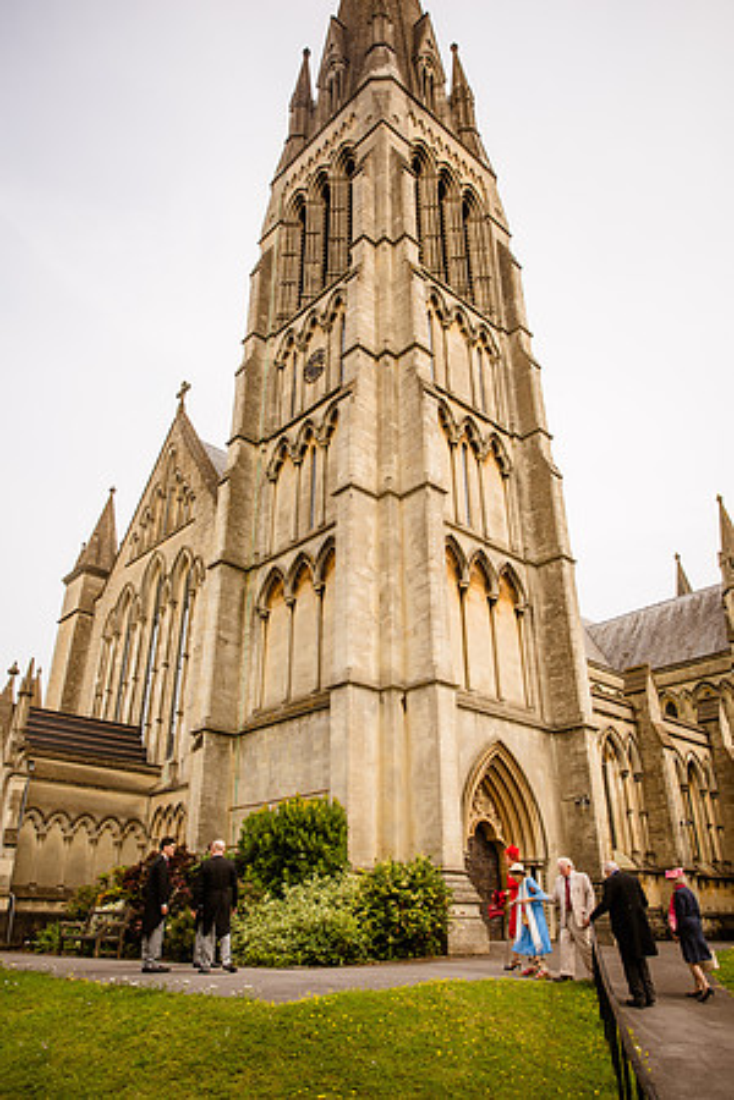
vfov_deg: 73.7
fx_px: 734
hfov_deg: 53.1
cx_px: 367
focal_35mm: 24
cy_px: 550
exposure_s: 1/100
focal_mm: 24
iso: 64
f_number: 9
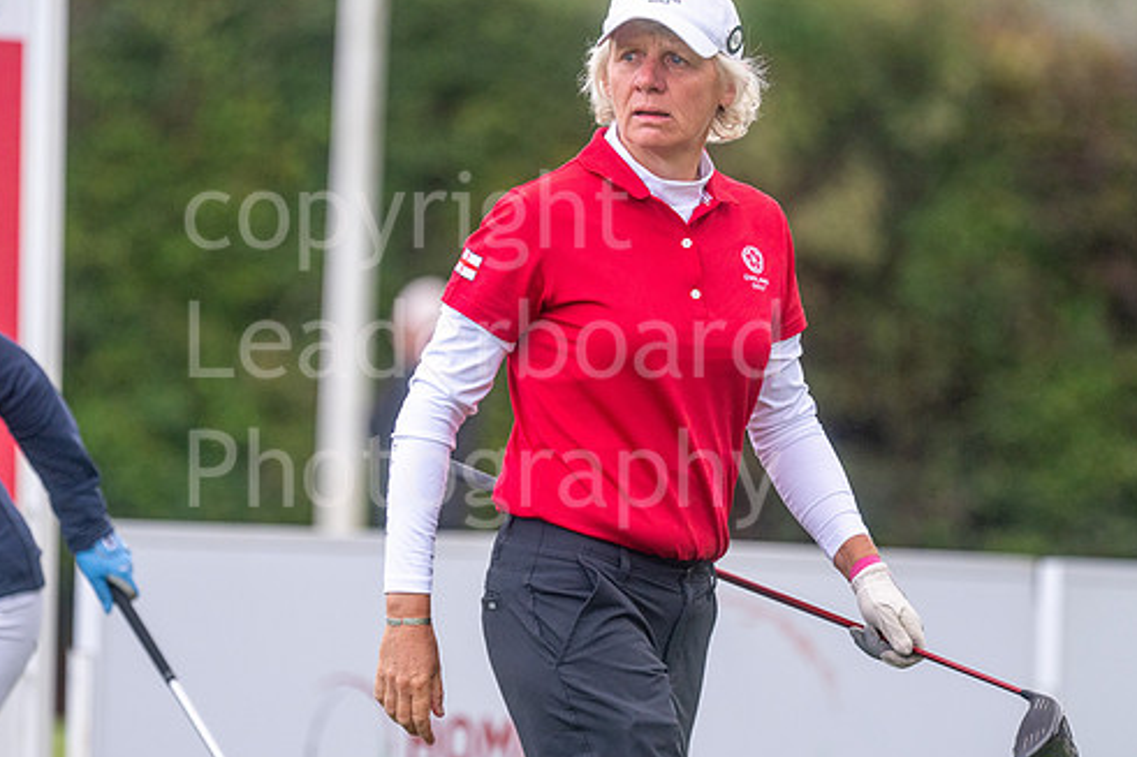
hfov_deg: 3.9
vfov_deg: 2.6
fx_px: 16796
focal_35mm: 532
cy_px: 361
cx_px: 489
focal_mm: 300
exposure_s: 1/1000
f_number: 4.5
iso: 400
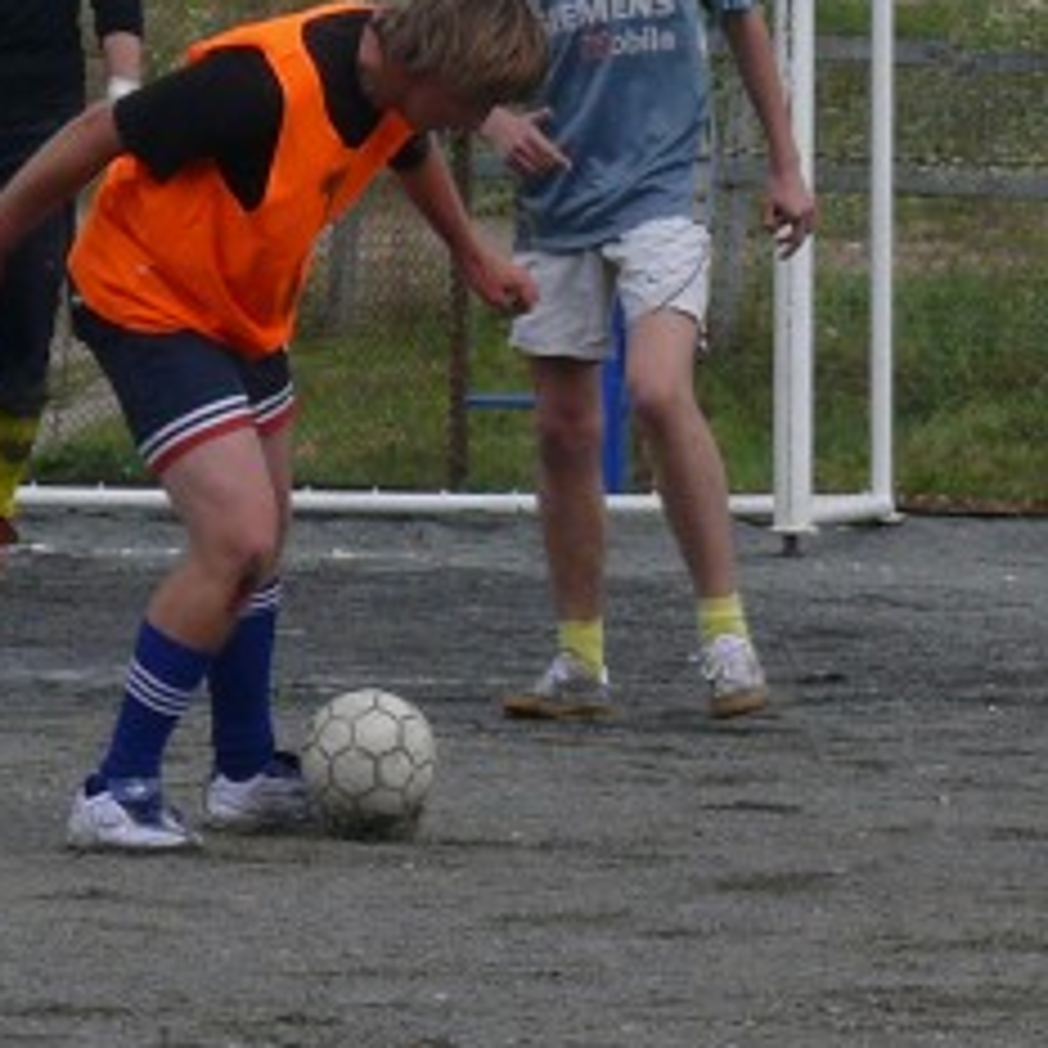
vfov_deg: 3.0
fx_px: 19901
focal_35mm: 581
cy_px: 418
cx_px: 81
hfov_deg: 3.0
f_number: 5.6
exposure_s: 1/320
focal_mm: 32.5
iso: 100
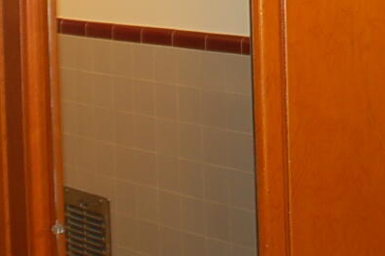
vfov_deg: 12.7
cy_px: -127
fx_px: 1090
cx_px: 397
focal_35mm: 102
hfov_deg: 19.4
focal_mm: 18
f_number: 3.5
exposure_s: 1/60
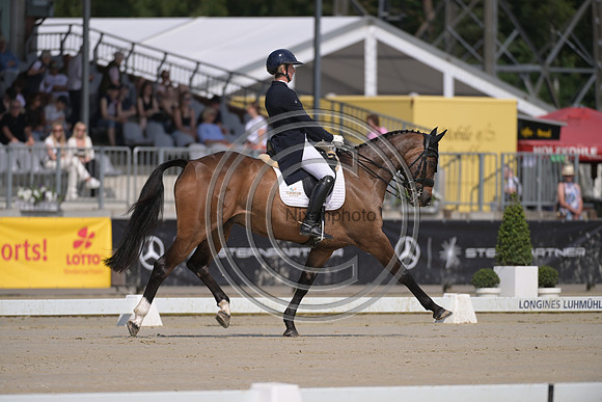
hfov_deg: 5.4
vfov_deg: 3.6
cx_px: 301
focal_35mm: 380
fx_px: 6356
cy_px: 201
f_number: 5
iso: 125
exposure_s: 1/1250
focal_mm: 380
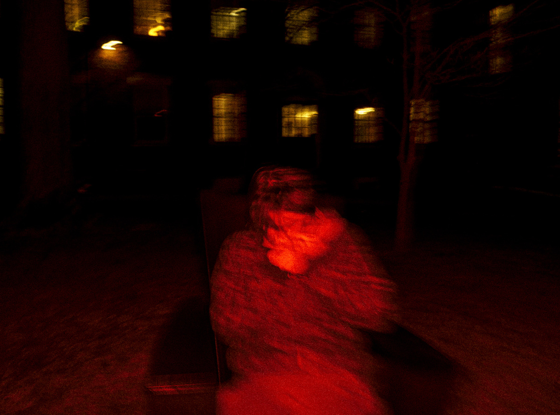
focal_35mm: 29
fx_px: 472
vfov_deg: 47.5
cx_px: 283
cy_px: 207
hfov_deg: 61.3
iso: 100
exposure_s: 1/3
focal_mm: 18
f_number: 5
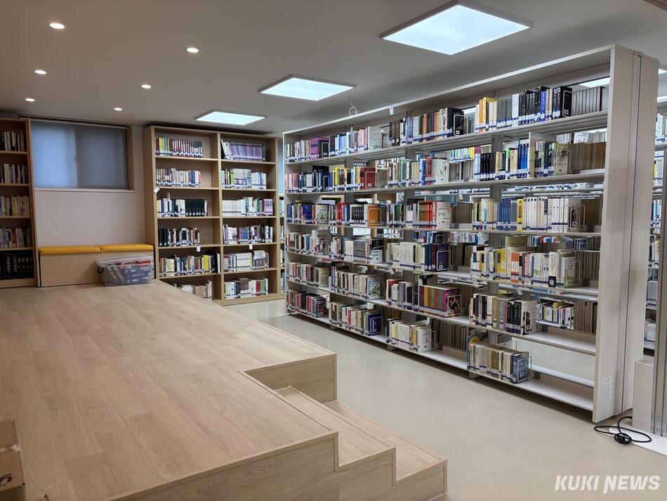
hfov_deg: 67.3
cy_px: 250
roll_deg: +0.0
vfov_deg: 53.1
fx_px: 501
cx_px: 334
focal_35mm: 26
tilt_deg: -4.6
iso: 64
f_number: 1.6
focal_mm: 5.96
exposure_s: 1/162
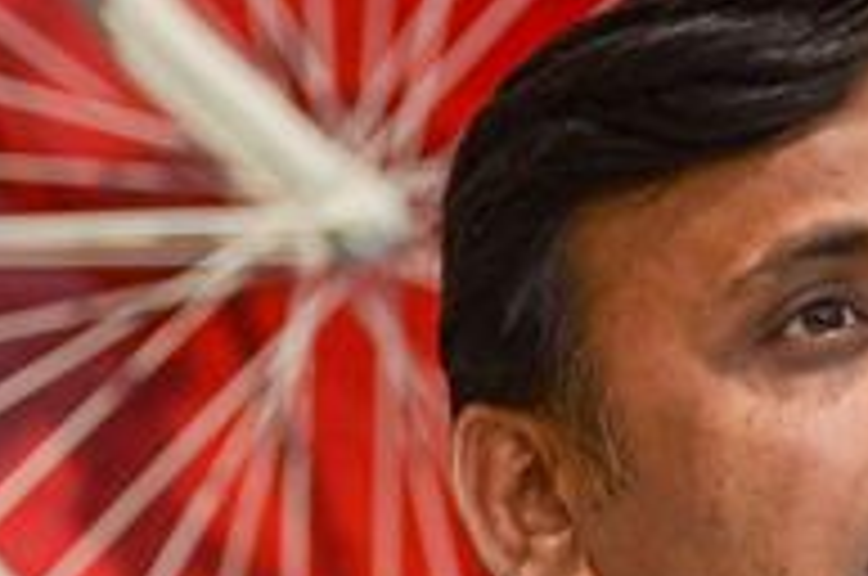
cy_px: 909
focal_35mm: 360
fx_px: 8666
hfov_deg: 5.7
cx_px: 1007
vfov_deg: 3.8
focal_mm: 70
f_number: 4.5
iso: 800
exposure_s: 1/60
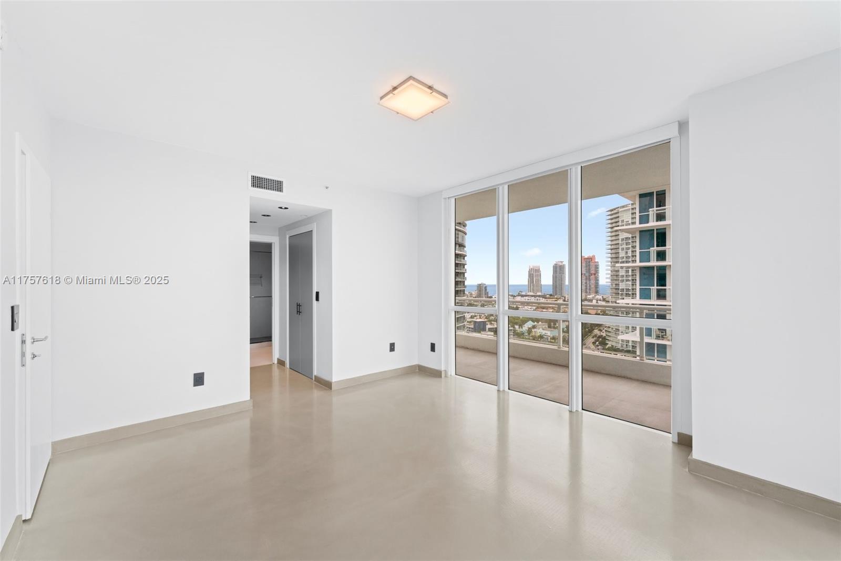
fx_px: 327
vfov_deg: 81.2
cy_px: 280
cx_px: 420
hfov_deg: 104.3
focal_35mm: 14
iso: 200
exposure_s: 1/20
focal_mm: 14
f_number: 8
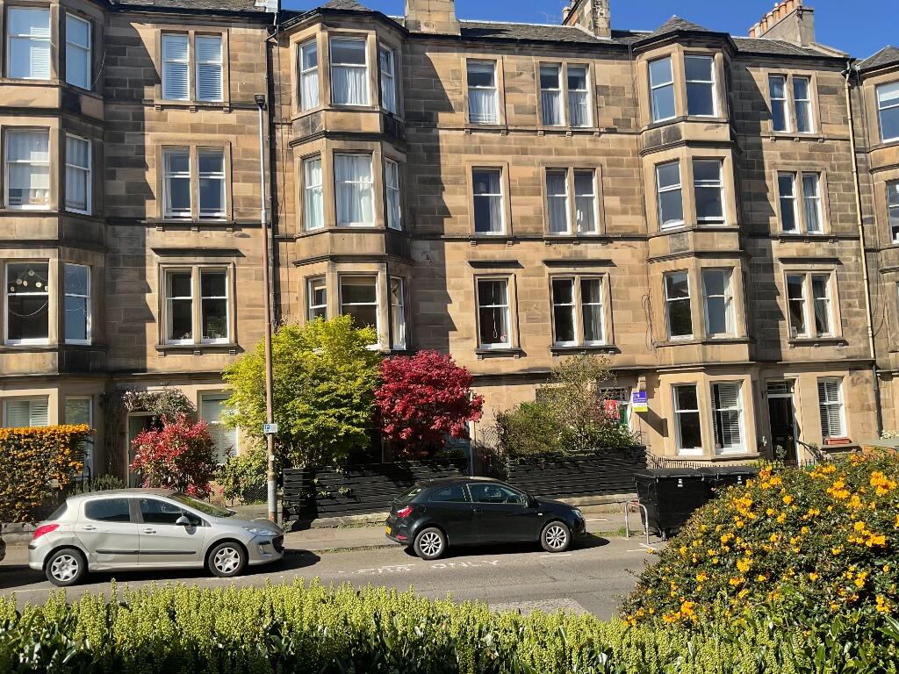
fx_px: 753
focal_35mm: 29
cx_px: 450
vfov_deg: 48.2
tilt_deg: +4.3
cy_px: 337
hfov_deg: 61.7
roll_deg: +2.4
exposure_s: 1/1311
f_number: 1.8
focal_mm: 3
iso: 16
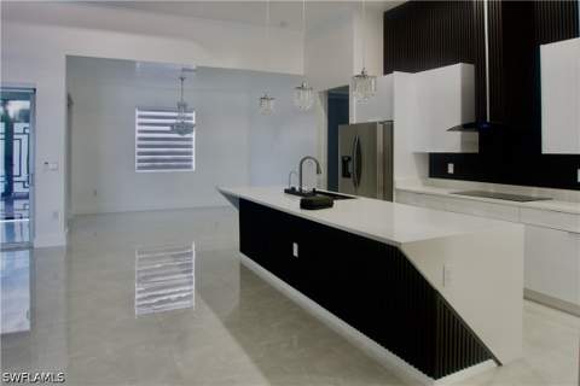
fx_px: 387
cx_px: 290
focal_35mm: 24
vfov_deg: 53.1
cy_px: 193
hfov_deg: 73.7
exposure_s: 1/5
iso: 200
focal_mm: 16
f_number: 6.3
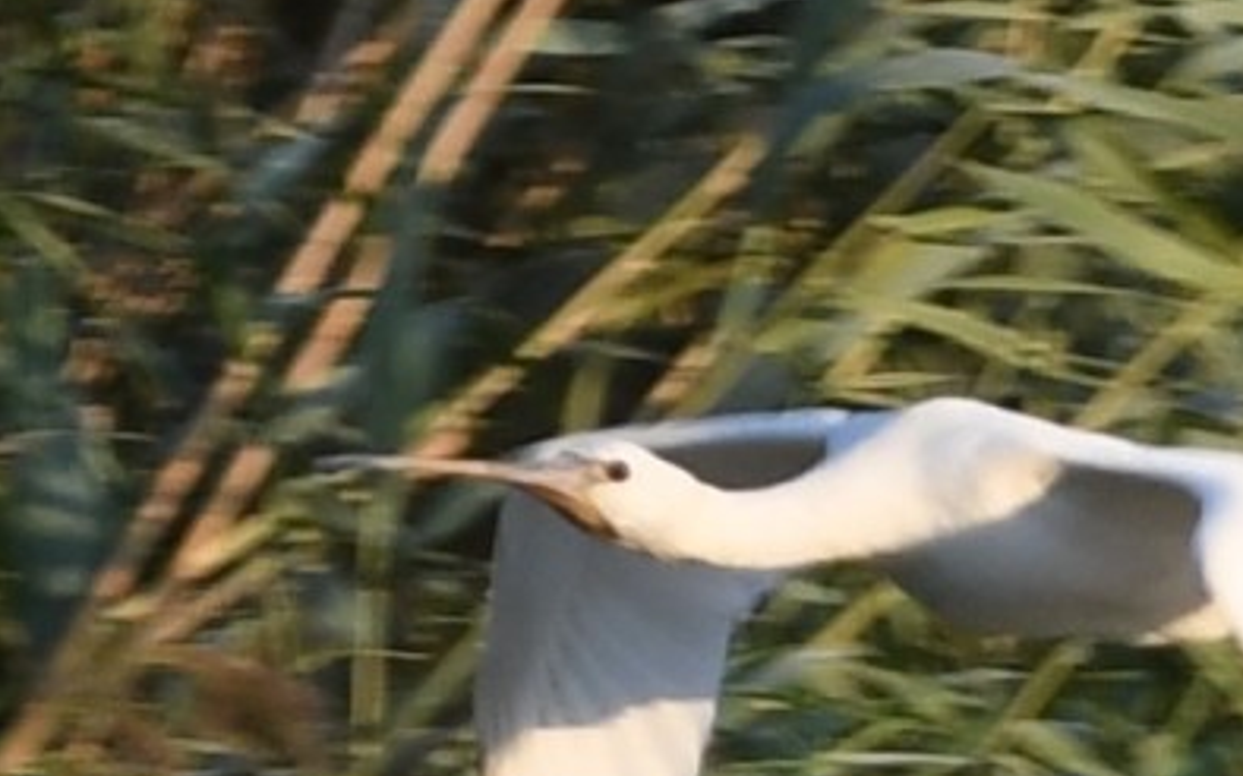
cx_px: 388
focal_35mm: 815
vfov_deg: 1.6
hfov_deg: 2.6
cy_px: 1069
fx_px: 27601
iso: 280
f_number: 7.1
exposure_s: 1/320
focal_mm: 200
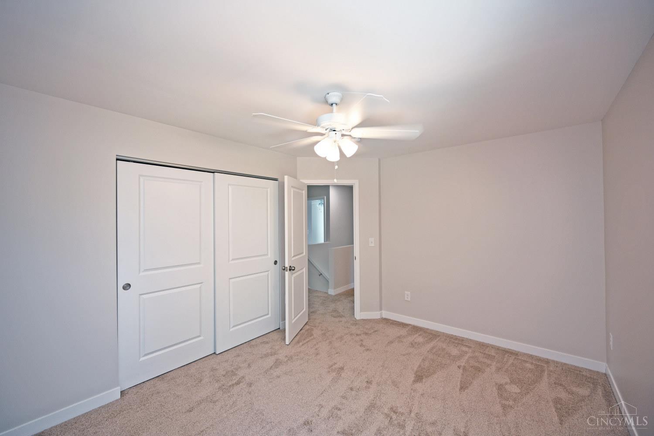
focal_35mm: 14
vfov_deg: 81.2
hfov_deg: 104.3
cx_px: 327
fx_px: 254
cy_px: 218
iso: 220
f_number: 4
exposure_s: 1/60
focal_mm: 14
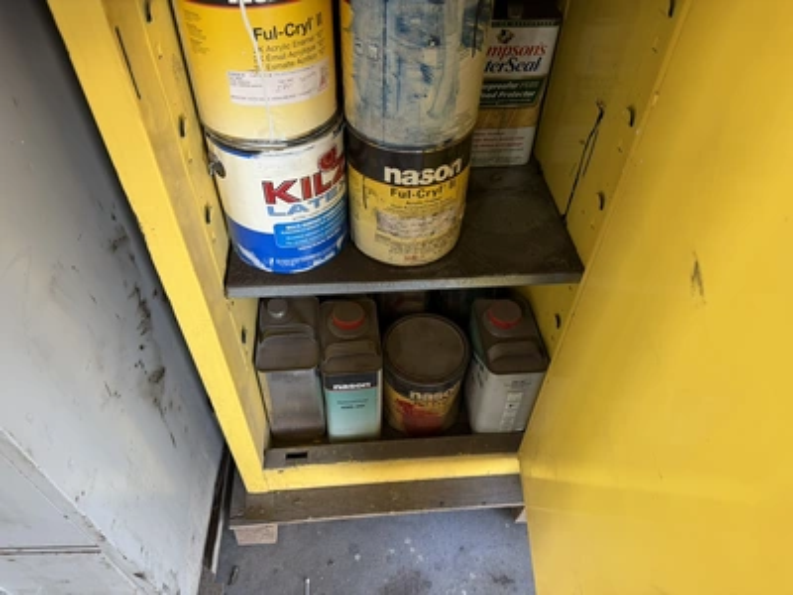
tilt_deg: -46.0
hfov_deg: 71.6
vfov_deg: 56.8
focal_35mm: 24
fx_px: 550
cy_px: 298
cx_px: 396
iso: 125
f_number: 1.78
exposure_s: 1/60
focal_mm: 6.76
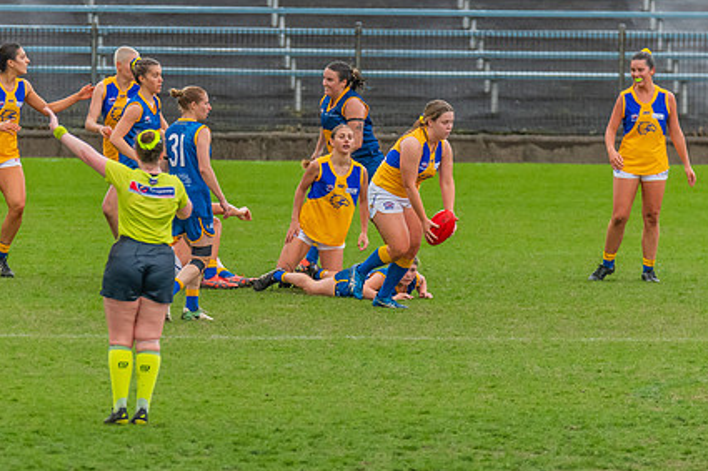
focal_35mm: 844
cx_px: 341
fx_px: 16591
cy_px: 210
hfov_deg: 2.4
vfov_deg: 1.6
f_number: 6
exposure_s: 1/1600
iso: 2000
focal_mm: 450
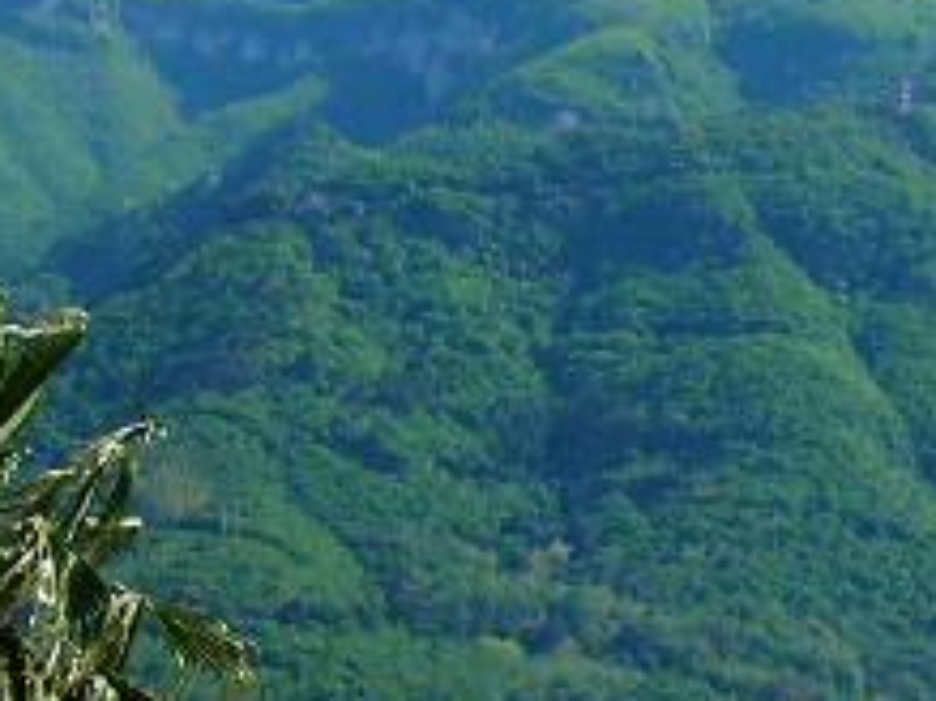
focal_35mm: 159
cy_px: 757
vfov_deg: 9.2
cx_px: 842
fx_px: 4297
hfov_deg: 12.3
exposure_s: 1/276
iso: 50
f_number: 4.9
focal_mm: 5.7
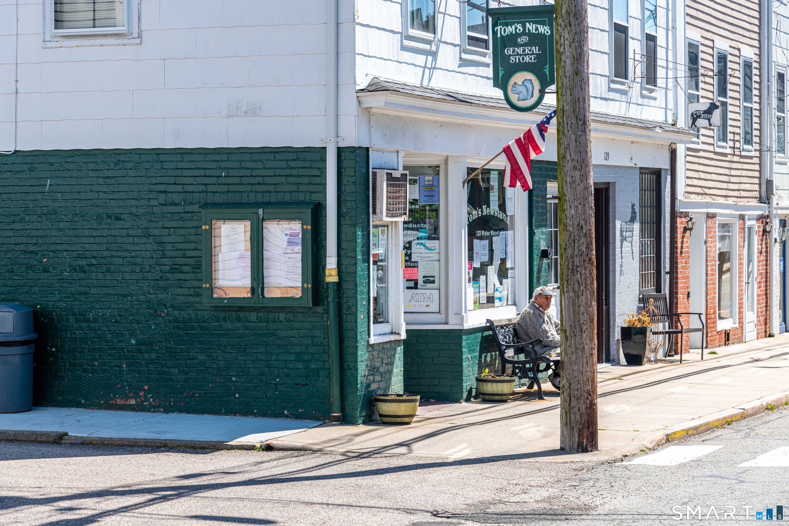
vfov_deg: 14.0
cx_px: 394
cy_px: 263
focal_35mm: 98
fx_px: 2148
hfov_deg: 20.8
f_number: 10
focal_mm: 98
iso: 100
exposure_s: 1/125
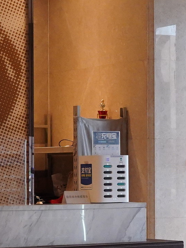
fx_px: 1082
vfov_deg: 13.1
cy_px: 167
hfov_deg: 9.8
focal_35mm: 151
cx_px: 133
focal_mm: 29
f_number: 8
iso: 4000
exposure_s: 1/100
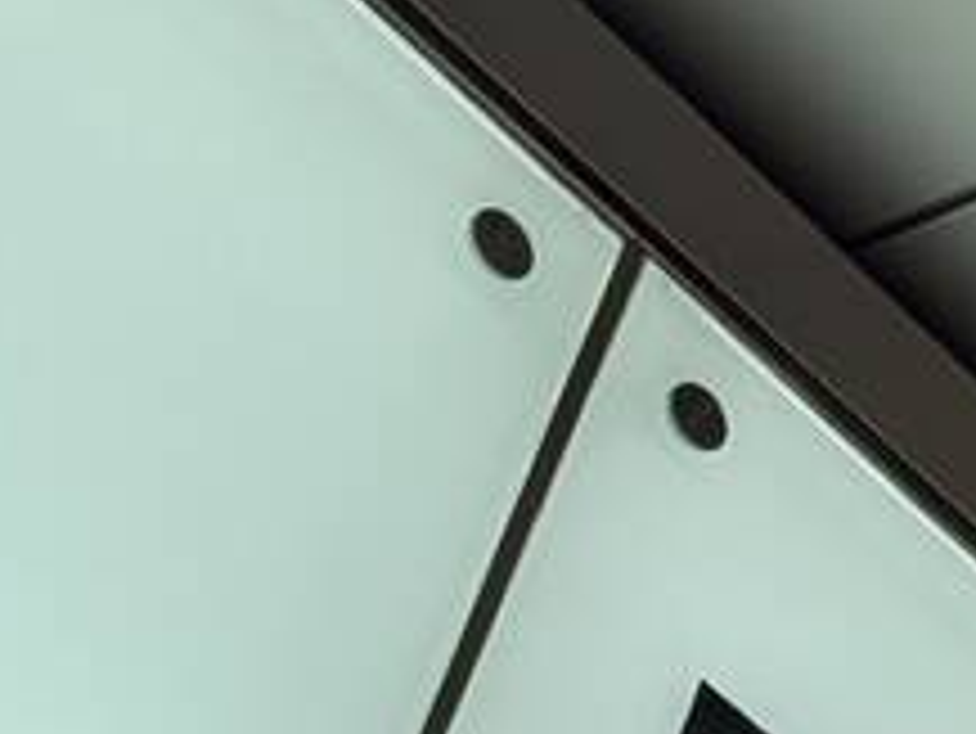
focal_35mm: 177
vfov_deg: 8.0
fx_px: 4993
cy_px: 1495
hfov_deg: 9.4
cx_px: 2656
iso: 24
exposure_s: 1/120
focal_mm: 6.9
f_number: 1.68
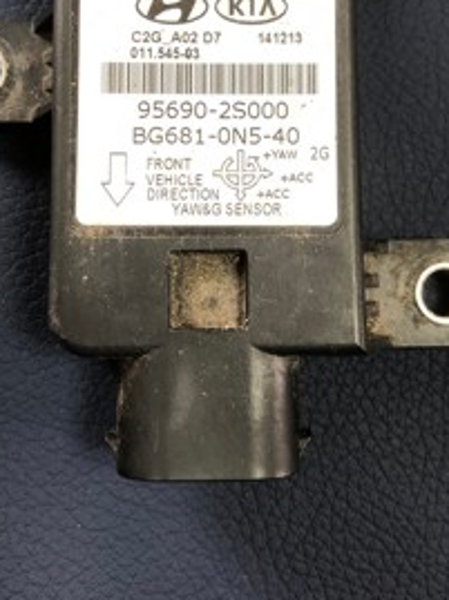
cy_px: 185
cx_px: 231
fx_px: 867
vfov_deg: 37.7
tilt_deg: -80.2
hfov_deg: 29.0
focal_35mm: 50
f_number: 1.8
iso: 40
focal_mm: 4
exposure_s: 1/17
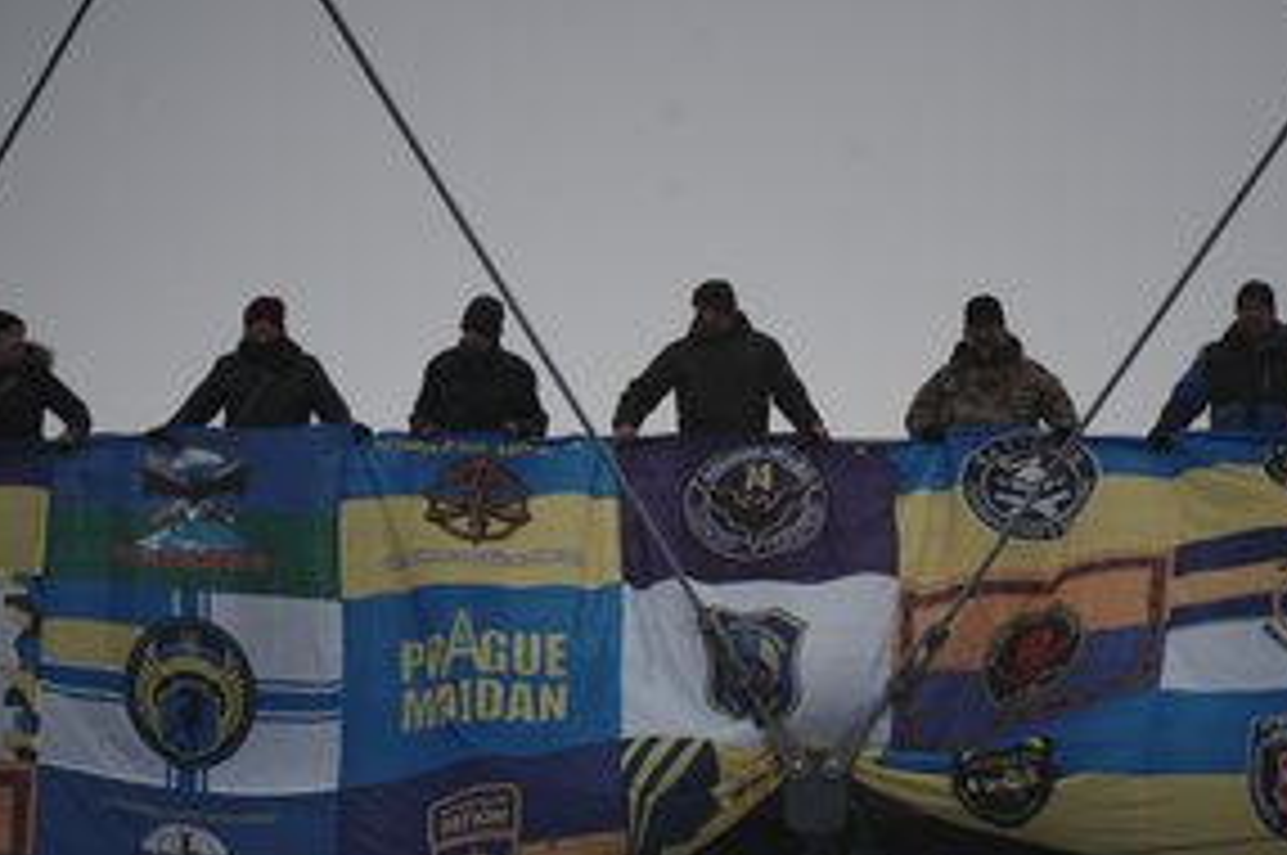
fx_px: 14998
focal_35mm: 420
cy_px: 518
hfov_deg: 4.9
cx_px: 742
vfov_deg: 3.3
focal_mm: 300
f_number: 5.6
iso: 100
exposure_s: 1/1000
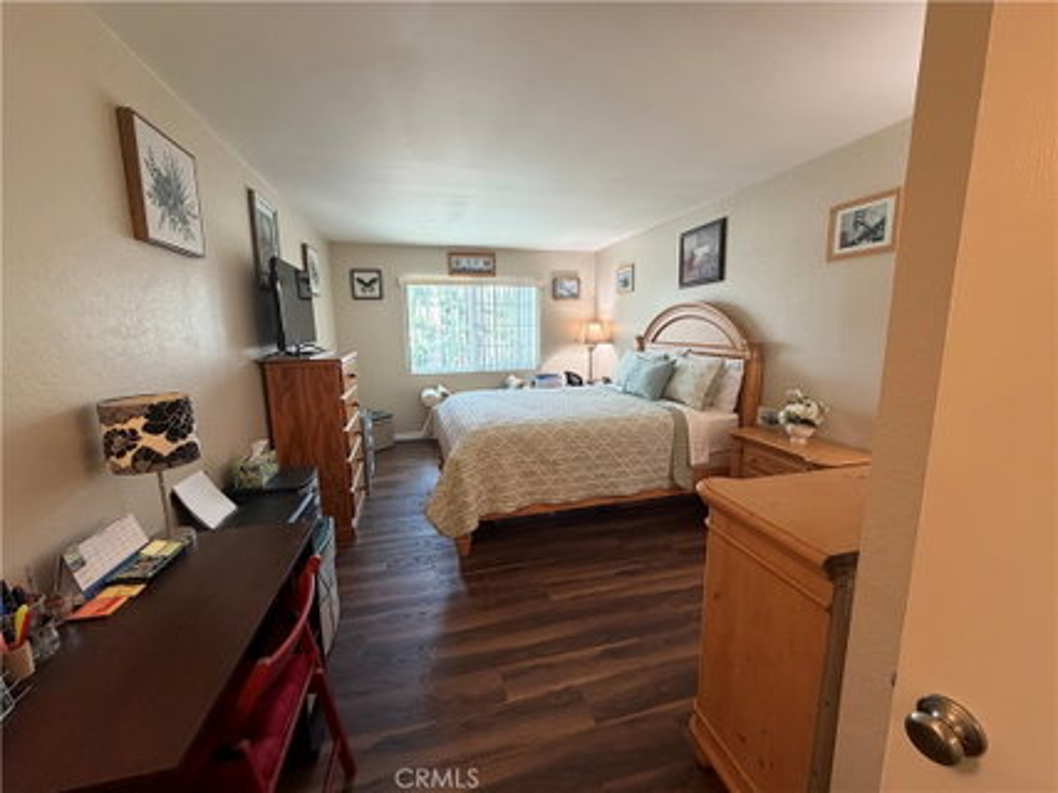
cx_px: 529
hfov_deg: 102.1
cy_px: 396
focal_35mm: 14
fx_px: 428
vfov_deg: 85.6
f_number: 2.2
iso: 320
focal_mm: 2.22
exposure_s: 1/60
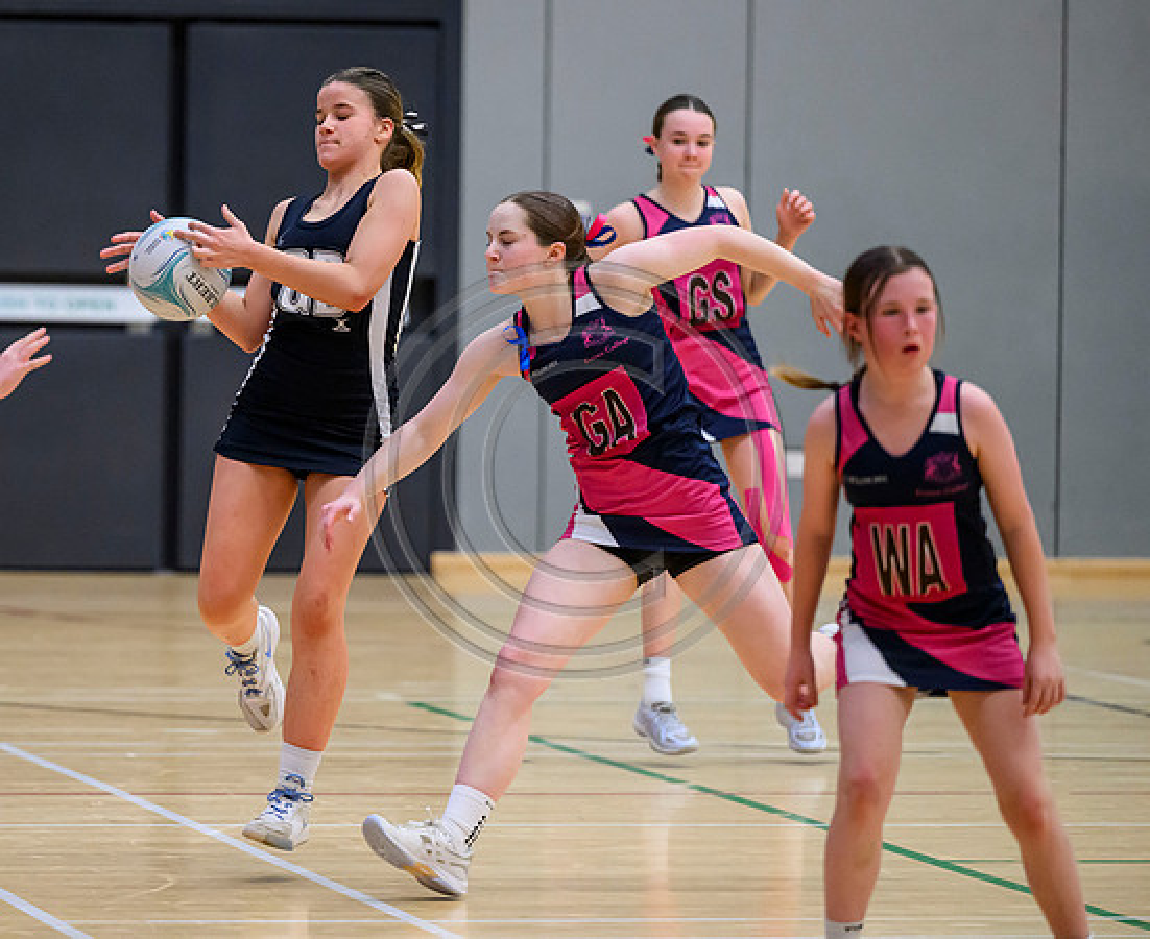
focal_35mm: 266
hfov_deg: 7.2
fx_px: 9134
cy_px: 391
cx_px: 328
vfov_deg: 5.9
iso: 6400
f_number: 3.2
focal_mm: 200
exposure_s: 1/1000
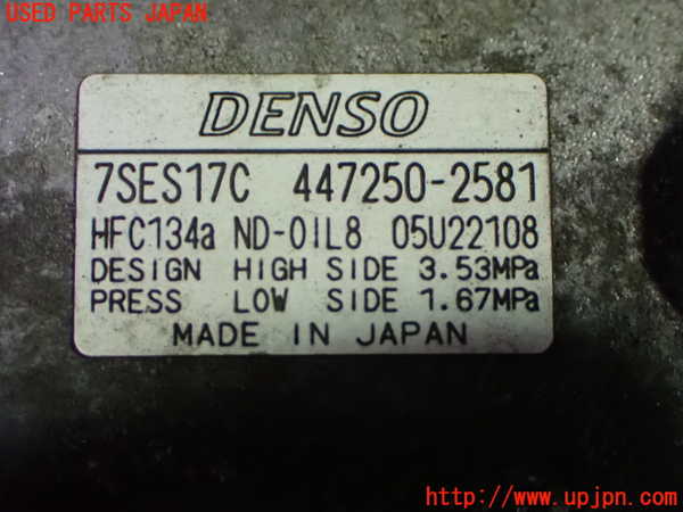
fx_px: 1401
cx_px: 342
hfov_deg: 27.4
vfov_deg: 20.7
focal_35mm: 71
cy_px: 256
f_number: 3.9
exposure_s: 1/50
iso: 1600
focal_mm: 12.73
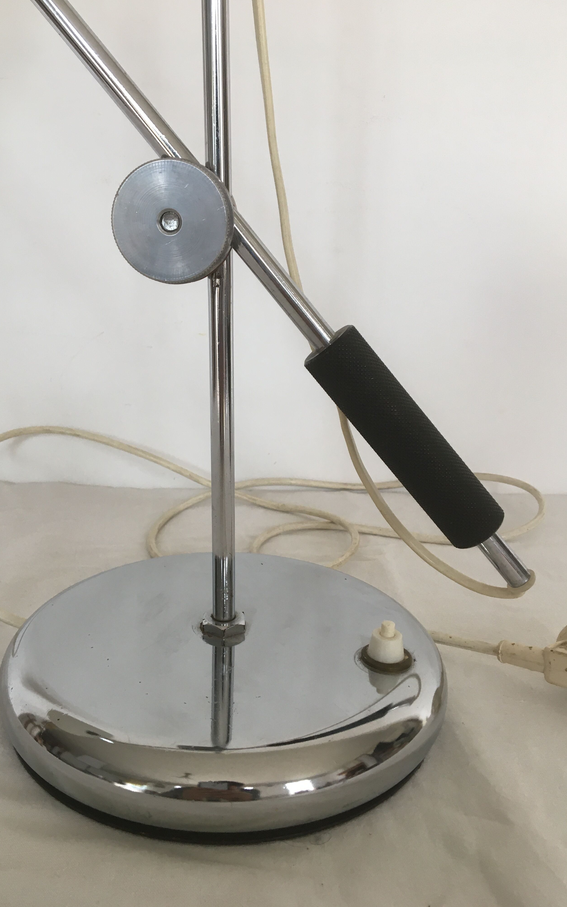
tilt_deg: -15.7
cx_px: 233
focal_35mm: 31
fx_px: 766
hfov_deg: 40.5
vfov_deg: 61.2
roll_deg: +0.2
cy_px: 456
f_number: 2.2
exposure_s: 1/33
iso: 40
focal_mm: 4.15
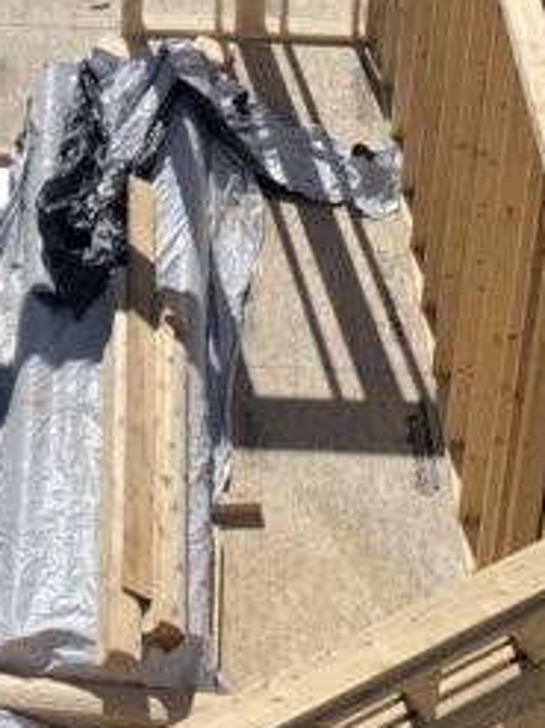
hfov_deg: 13.4
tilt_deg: -21.5
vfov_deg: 15.8
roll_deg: -0.2
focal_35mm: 108
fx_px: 2269
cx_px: -41
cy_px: -531
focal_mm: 4.25
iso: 25
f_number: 1.8
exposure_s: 1/2994
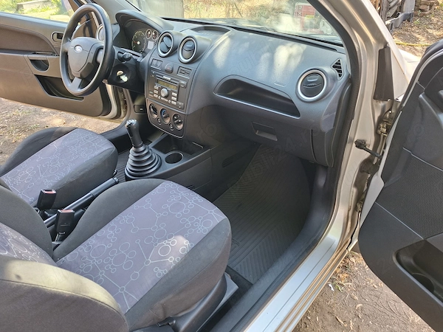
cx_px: 222
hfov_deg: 73.9
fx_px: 294
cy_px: 166
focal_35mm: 23
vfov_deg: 58.9
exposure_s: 1/100
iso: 80
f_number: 1.8
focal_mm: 5.54
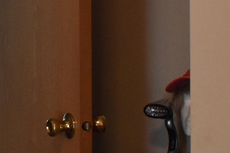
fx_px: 1315
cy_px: 24
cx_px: -132
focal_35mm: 206
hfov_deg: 9.7
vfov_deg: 6.7
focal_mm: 25
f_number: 4
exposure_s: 1/125
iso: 1600
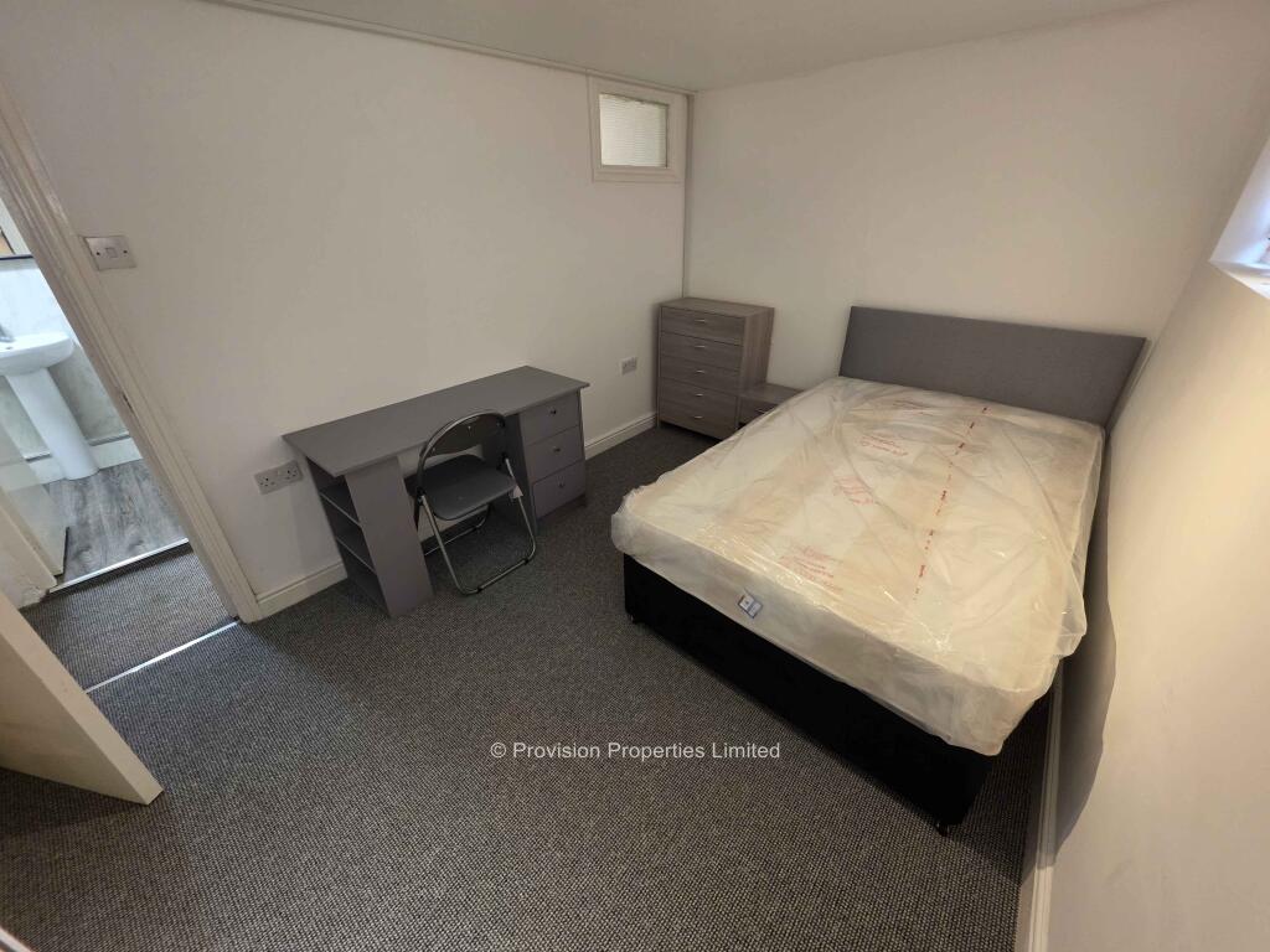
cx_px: 635
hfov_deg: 106.2
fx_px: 477
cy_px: 476
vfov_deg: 89.9
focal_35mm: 13
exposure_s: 1/50
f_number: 1.9
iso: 320
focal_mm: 2.2
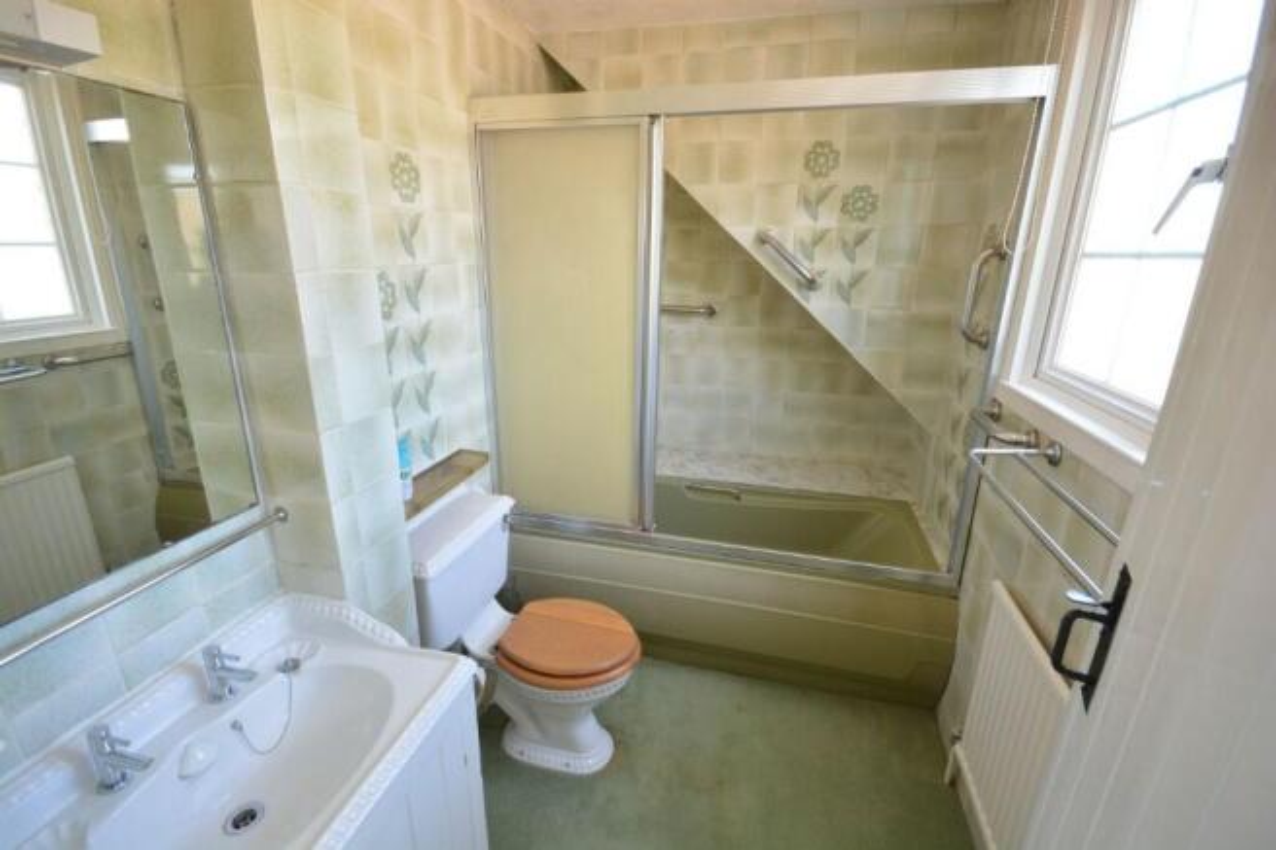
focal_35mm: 15
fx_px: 532
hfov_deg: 100.4
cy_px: 425
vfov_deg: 77.3
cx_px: 638
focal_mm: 10
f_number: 8
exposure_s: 1/15
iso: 400
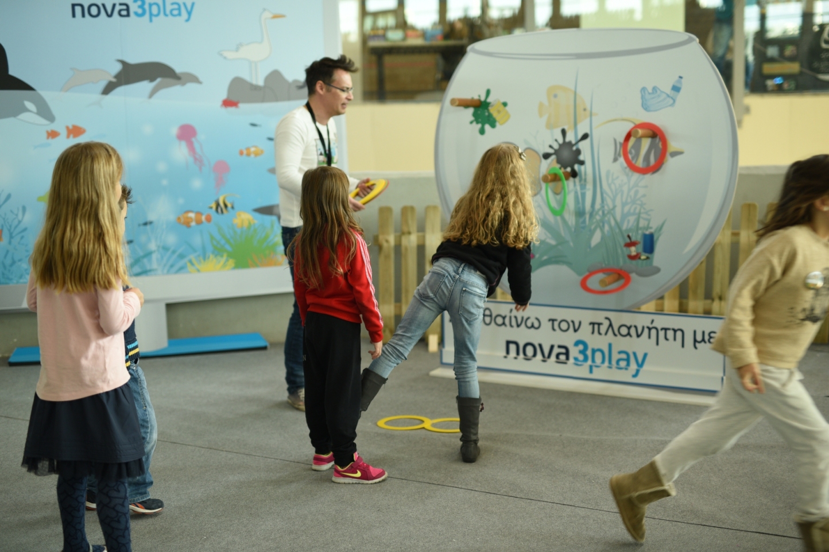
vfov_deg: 27.0
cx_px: 414
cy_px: 276
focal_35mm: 50
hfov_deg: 39.6
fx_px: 1151
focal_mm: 50
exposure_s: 1/160
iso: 400
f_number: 1.8
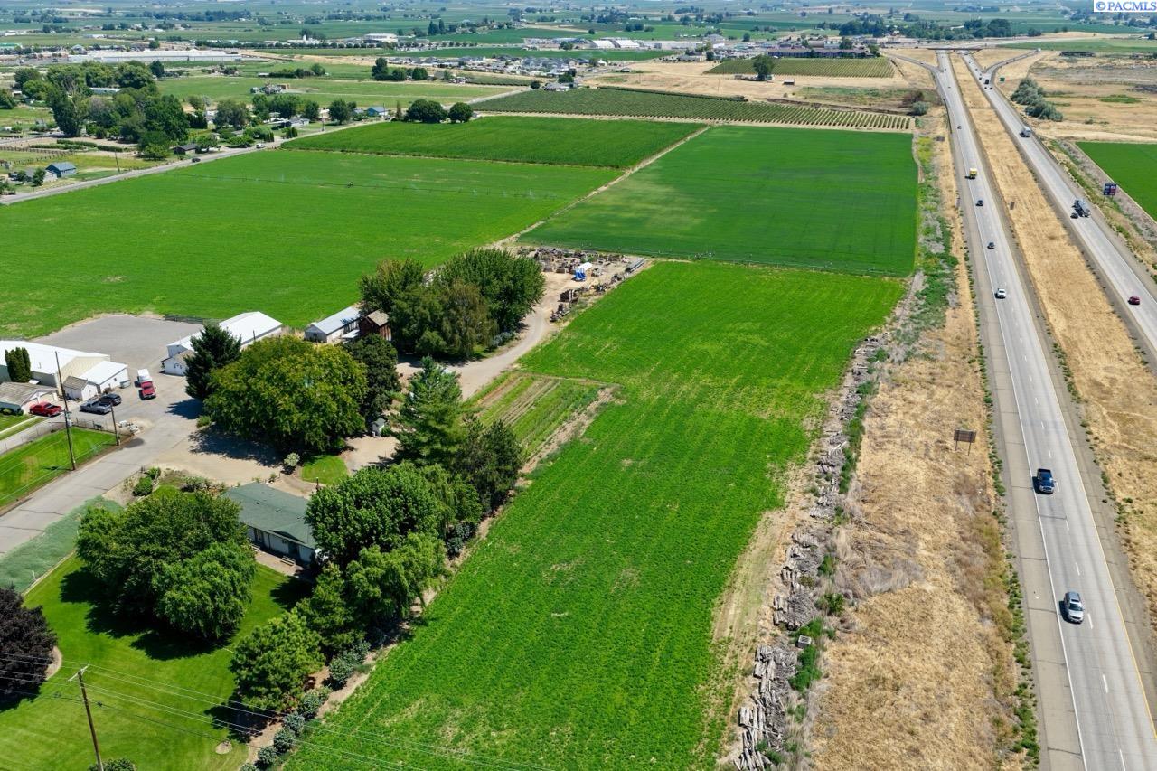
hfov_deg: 65.5
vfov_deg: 46.4
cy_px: 386
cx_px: 578
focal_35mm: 28
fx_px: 900
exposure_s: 1/1600
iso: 160
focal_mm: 14.45
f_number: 2.8
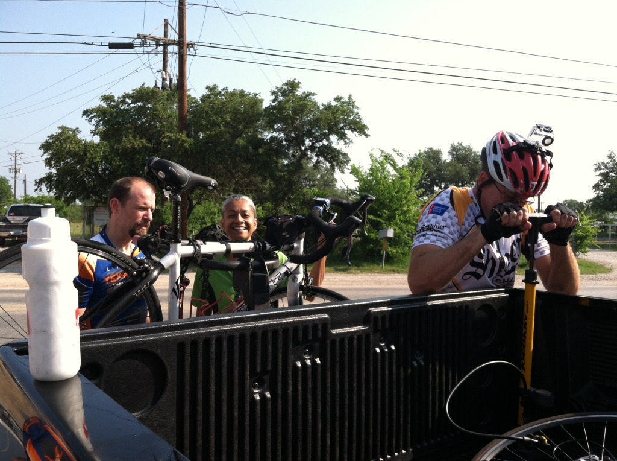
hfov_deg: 52.7
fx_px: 623
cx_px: 308
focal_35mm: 35
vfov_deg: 40.6
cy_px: 230
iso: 80
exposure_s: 1/677
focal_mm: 3.85
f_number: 2.8
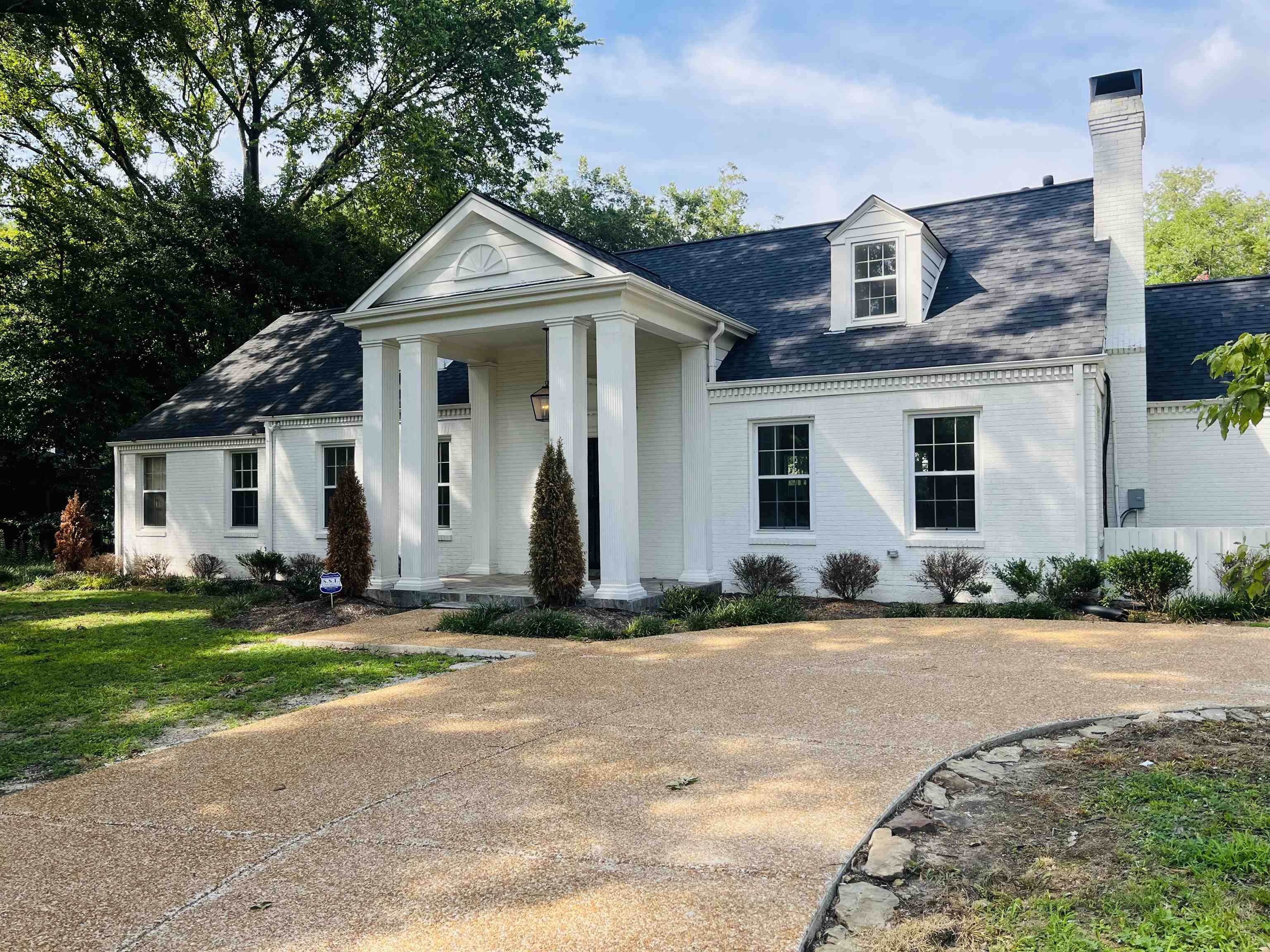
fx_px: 954
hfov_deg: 67.3
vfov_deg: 53.1
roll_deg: +0.7
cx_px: 635
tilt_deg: +0.5
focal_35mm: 26
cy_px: 476
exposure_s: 1/858
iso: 50
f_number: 1.6
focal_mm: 5.1
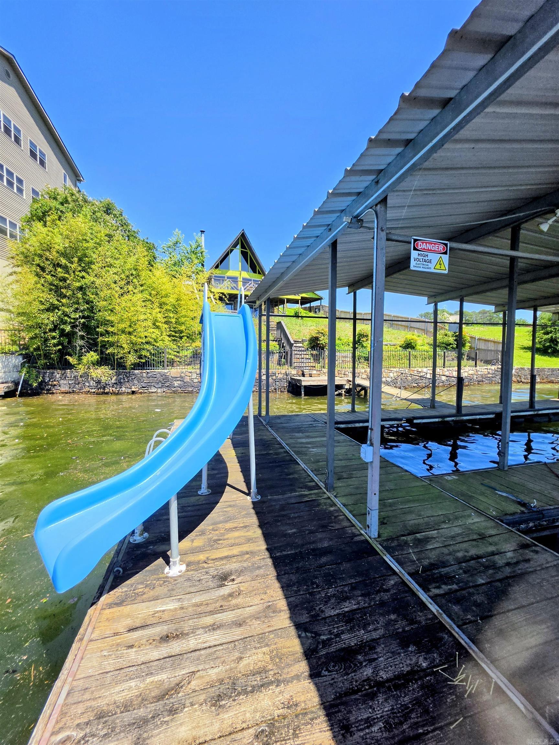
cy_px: 372
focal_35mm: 13
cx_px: 280
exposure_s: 1/1761
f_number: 1.9
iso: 32
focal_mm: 2.2
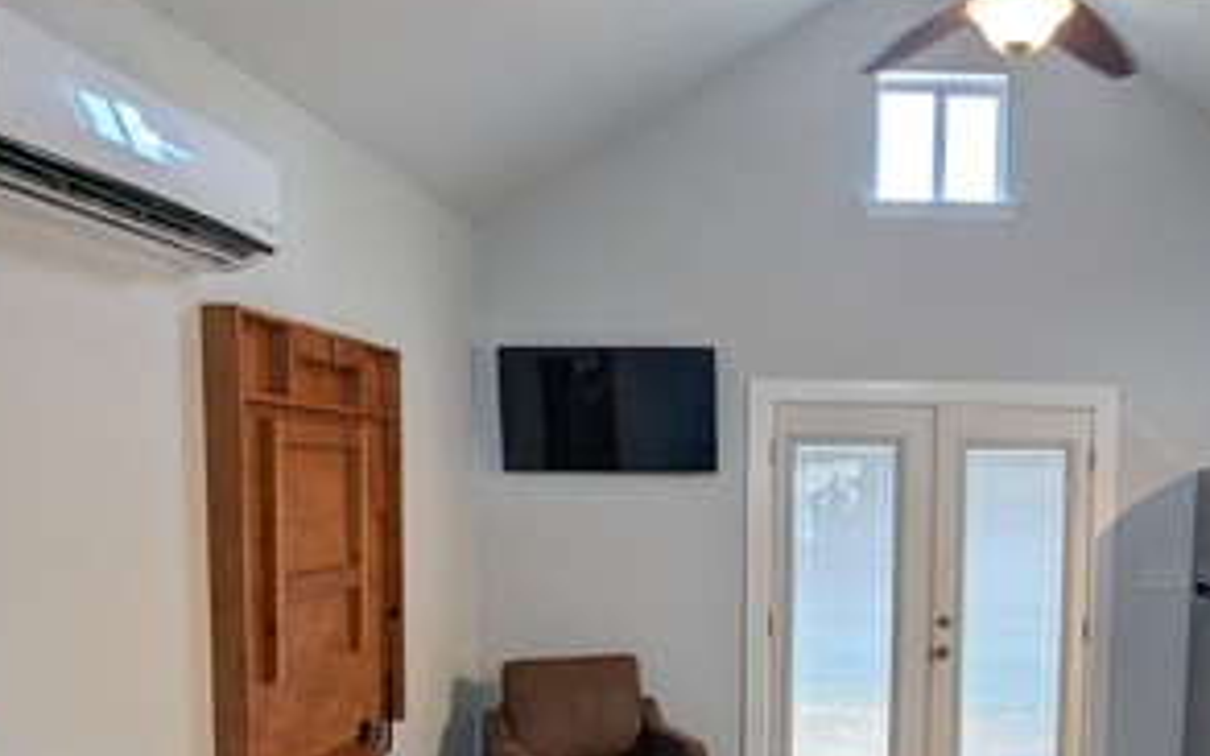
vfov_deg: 41.0
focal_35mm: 30
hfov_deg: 60.4
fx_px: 989
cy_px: 537
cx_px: 863
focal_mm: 1.95
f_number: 2.2
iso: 137
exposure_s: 1/120
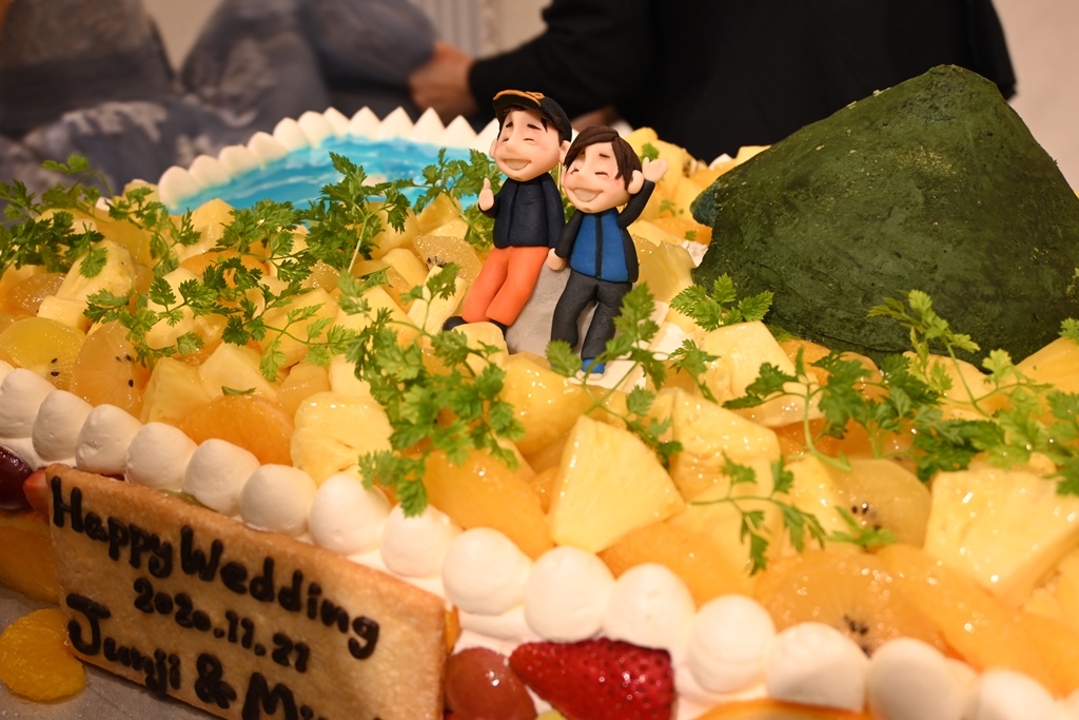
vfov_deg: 40.0
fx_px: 989
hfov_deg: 57.2
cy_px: 360
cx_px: 540
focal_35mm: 33
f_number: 4.5
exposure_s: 1/50
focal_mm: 22
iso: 200
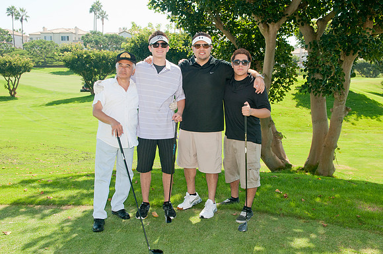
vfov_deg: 38.3
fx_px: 367
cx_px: 192
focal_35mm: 34
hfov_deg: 55.2
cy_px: 127
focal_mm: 23
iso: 400
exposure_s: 1/160
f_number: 6.3
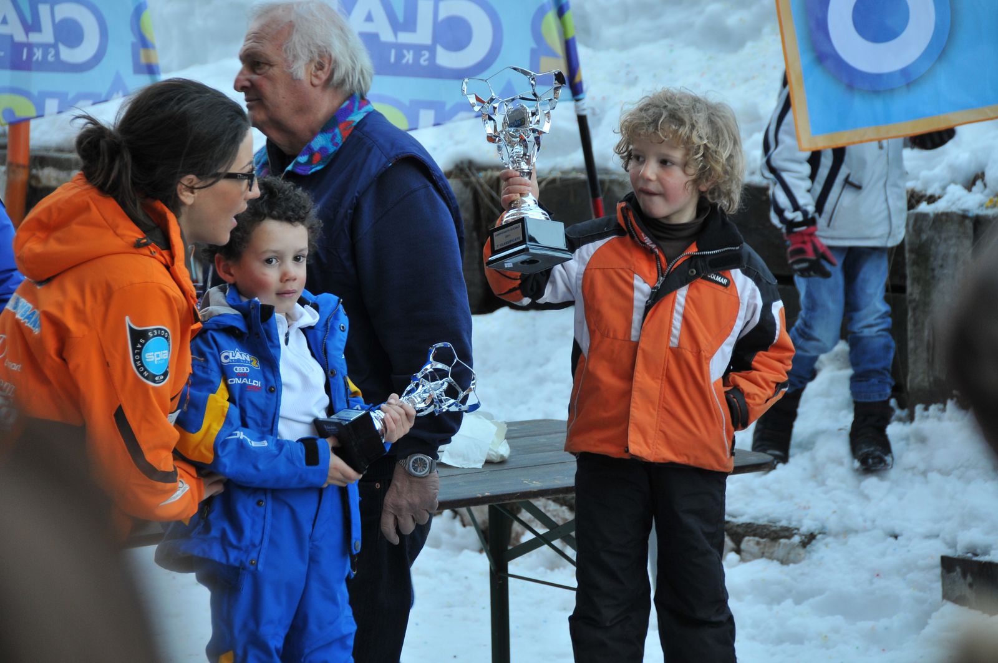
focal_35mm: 142
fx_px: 3946
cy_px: 332
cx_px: 499
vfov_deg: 9.6
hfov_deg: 14.4
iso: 400
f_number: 5.6
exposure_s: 1/80
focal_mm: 95
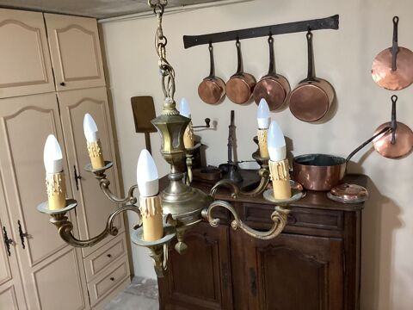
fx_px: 370
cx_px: 206
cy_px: 155
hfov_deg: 58.4
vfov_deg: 45.4
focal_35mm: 31
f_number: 2.4
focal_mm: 3.3
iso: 250
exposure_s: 1/40
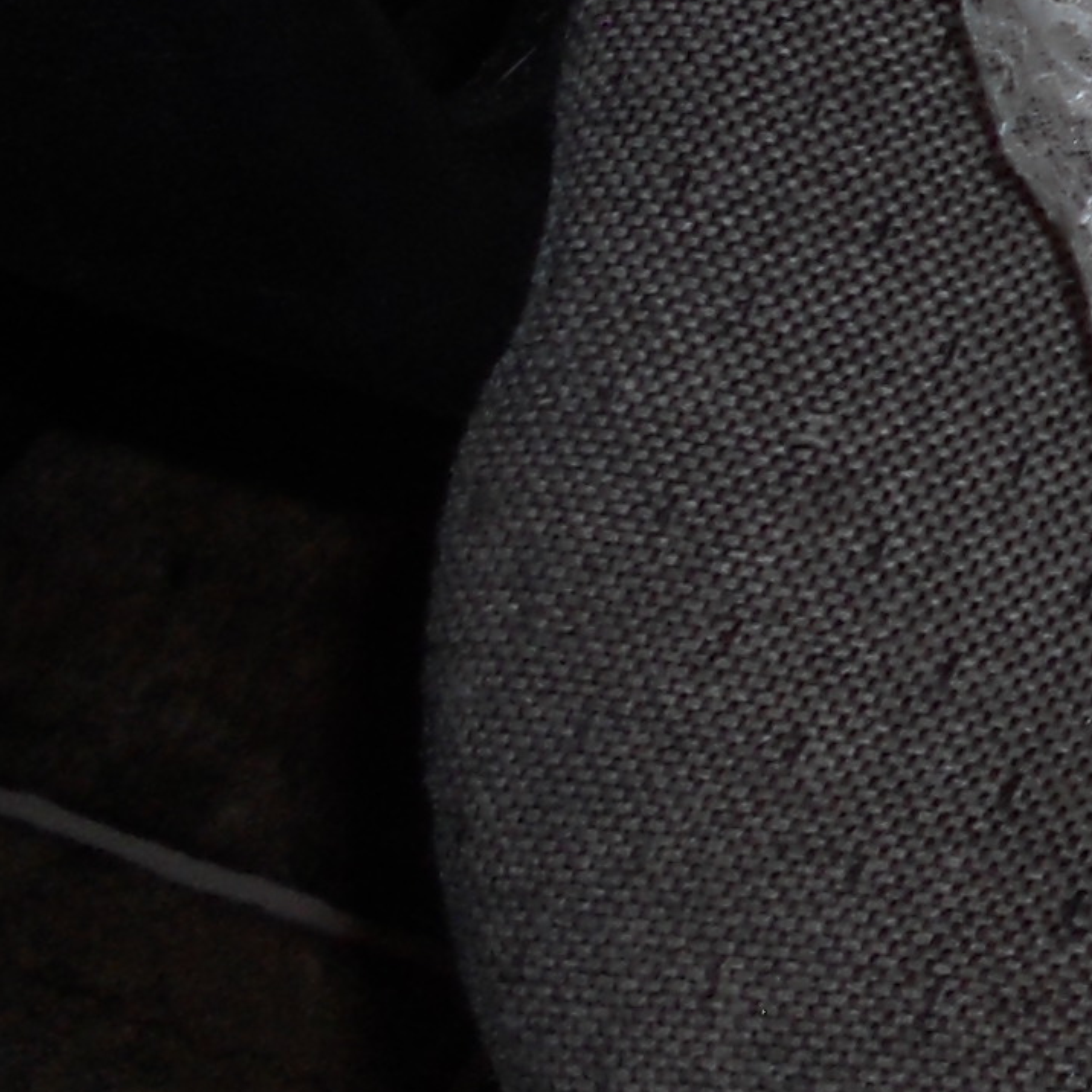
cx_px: 2779
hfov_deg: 9.6
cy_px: -602
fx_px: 5639
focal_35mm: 158
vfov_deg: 10.6
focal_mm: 5.8
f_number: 3.5
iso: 80
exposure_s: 1/25
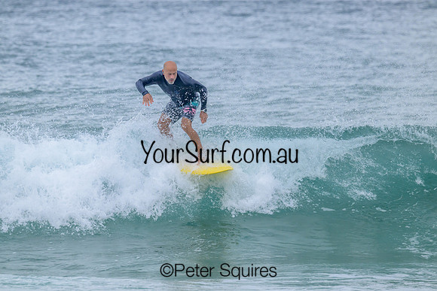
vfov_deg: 2.4
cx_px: 218
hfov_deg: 3.7
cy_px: 146
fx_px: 6838
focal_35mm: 563
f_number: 11
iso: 1100
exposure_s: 1/2000
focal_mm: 550
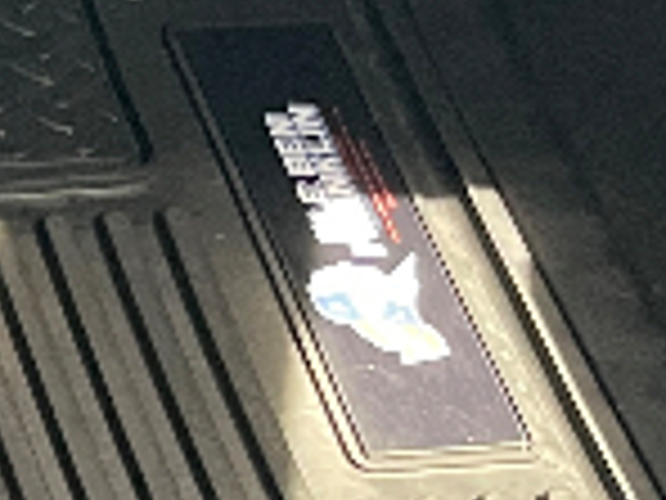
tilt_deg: -48.3
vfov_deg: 8.2
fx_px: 3463
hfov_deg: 9.0
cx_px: -1310
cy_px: 167
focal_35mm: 180
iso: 250
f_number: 1.6
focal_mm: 4.2
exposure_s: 1/60
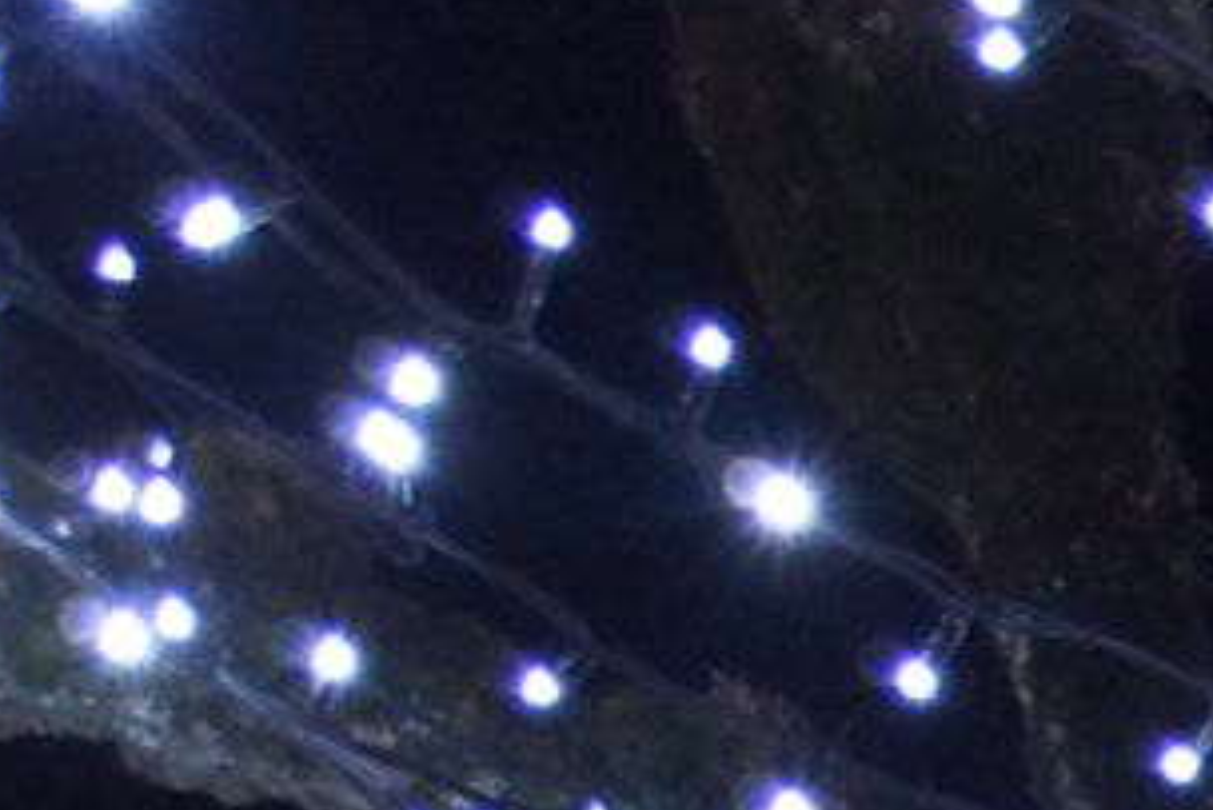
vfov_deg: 3.8
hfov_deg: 5.4
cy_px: 2416
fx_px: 11912
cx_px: 4038
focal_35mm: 353
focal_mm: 35
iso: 800
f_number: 5
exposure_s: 1/13
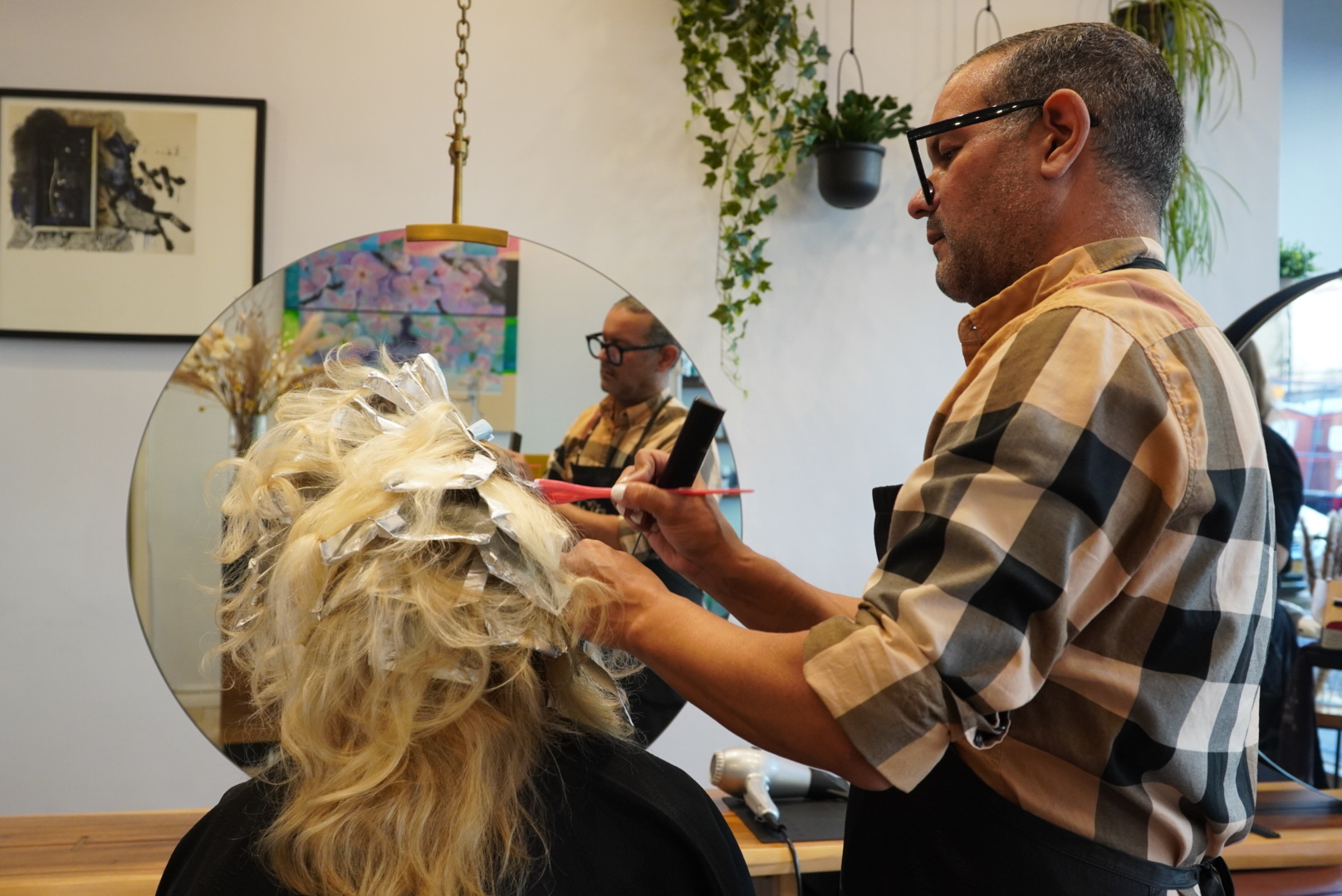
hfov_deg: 53.1
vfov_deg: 36.9
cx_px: 671
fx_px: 1343
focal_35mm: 36
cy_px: 448
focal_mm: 24
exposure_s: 1/80
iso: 1000
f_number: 4.5
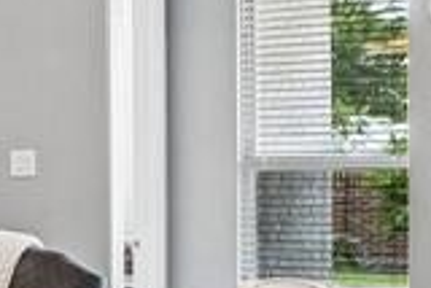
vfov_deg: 14.2
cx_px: -280
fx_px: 1150
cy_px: 213
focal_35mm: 96
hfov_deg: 18.0
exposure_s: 1/6
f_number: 8
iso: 400
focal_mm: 10
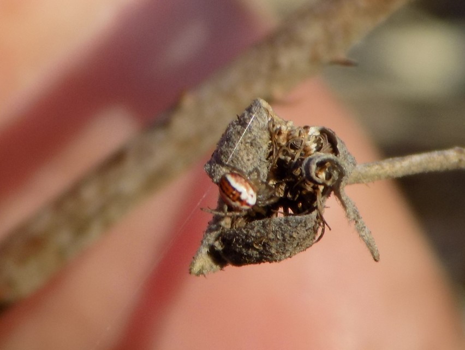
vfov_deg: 12.6
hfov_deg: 16.7
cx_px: 232
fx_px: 1586
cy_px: 175
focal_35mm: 118
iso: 80
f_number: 4.8
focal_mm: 20.9
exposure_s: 1/250
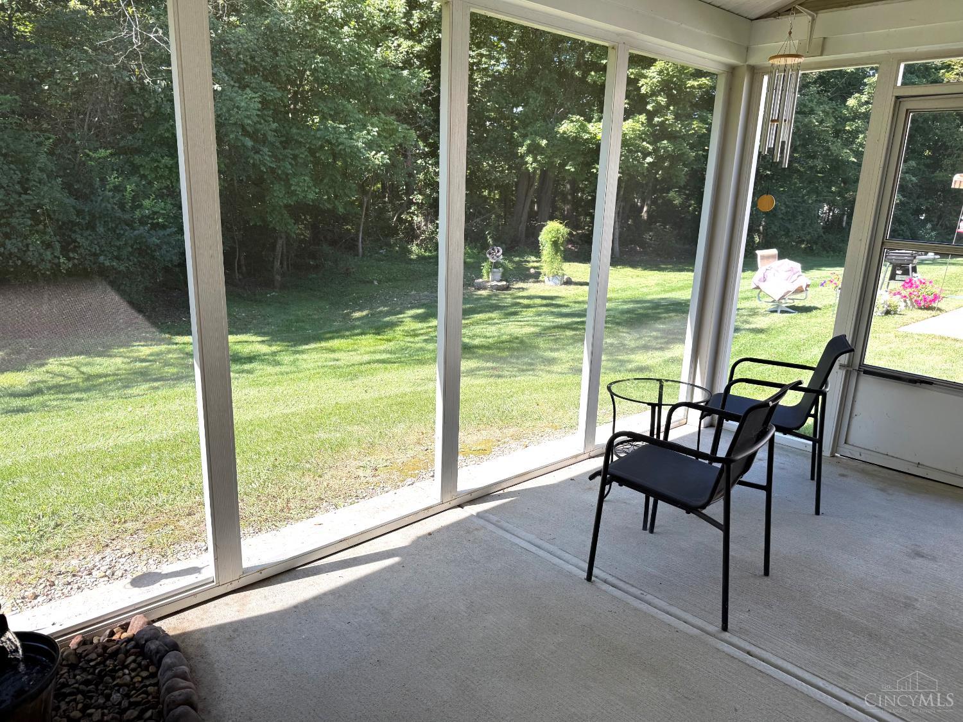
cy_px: 361
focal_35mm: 24
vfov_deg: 56.8
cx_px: 482
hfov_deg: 71.6
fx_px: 668
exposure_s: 1/849
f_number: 1.78
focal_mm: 6.76
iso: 80
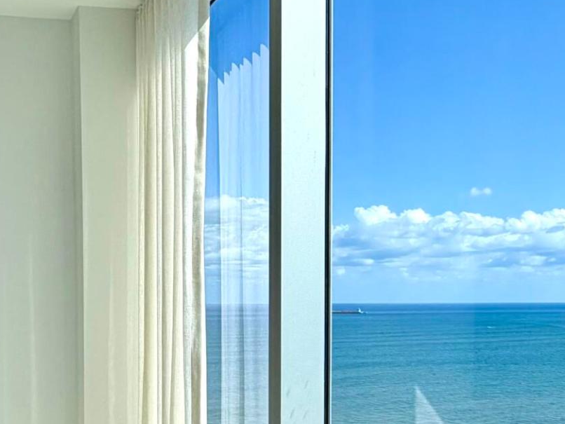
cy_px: 336
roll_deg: +0.8
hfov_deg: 36.7
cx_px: 106
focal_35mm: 50
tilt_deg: -2.3
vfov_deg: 28.5
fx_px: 816
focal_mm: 2.22
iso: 40
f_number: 2.2
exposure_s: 1/760
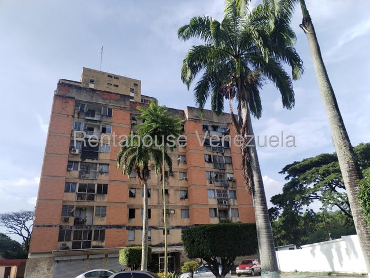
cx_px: 185
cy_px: 139
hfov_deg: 61.7
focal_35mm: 29
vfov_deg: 48.2
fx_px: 310
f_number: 1.8
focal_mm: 4.75
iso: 100
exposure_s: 1/1042
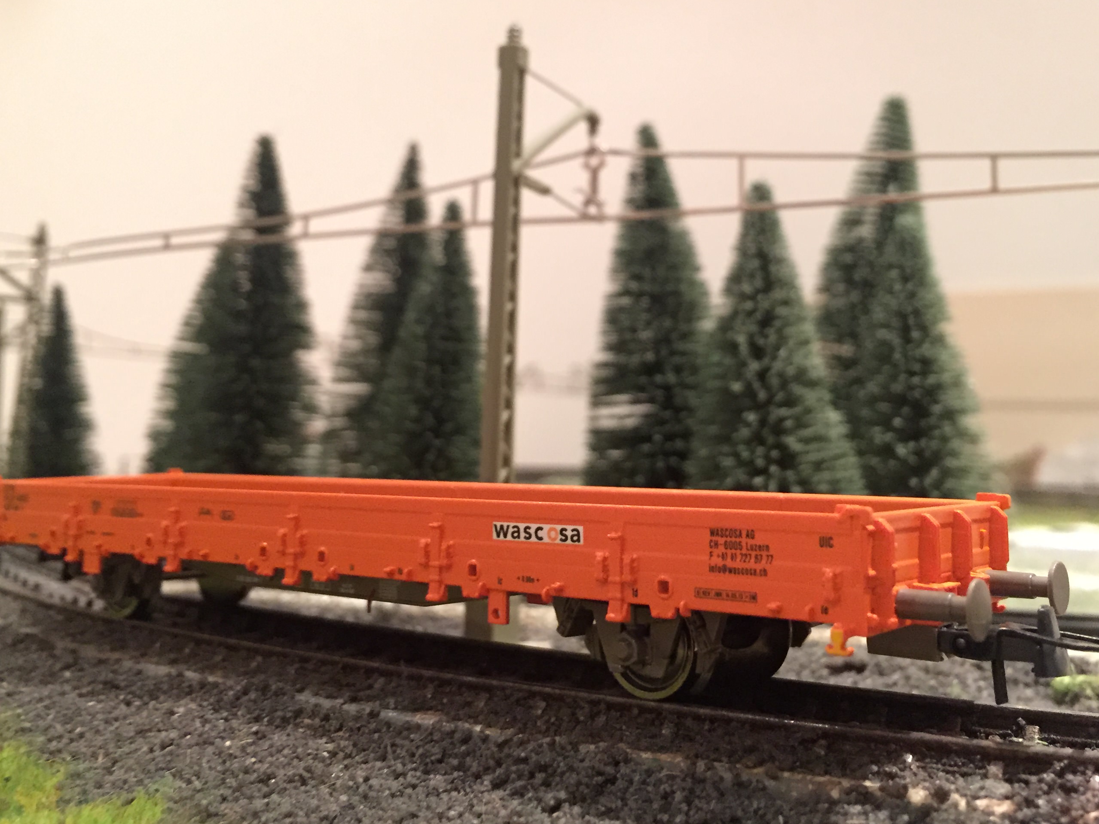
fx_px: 1175
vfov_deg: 38.4
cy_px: 301
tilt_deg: +7.0
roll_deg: -1.1
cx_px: 564
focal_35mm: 37
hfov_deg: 50.1
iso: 500
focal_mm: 4.15
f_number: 2.2
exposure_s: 1/17
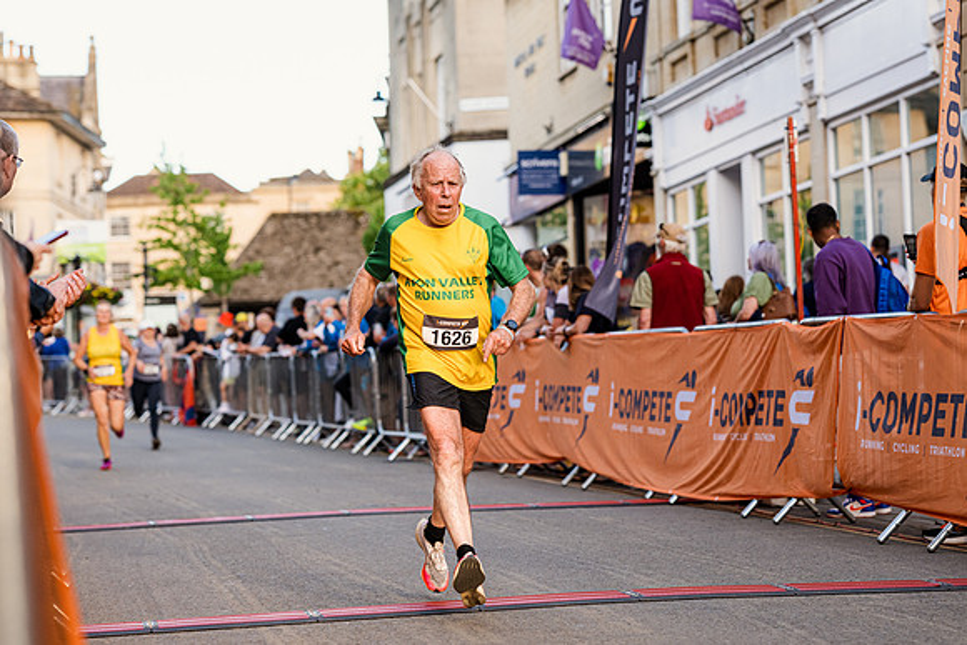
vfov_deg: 13.9
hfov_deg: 20.8
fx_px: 2638
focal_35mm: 98
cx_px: 484
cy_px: 284
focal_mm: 85
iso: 640
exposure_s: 1/1250
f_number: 3.2
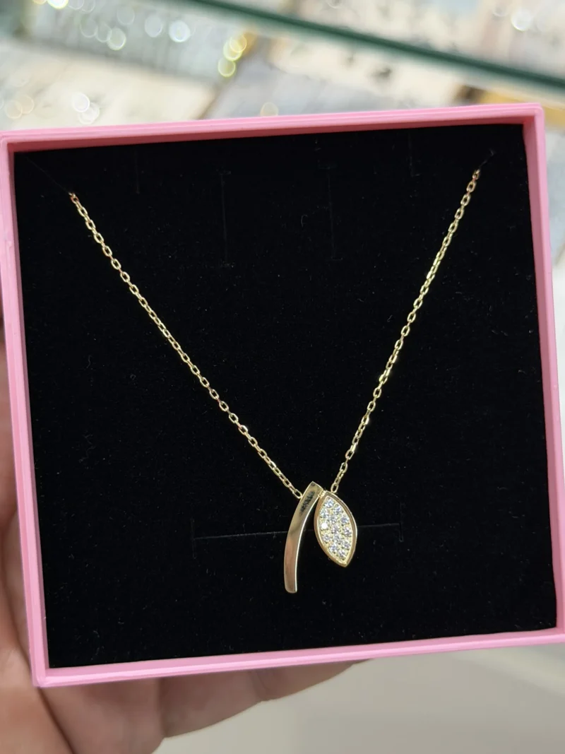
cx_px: 282
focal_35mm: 48
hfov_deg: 30.3
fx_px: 1045
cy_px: 377
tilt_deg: -46.8
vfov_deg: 39.7
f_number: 1.78
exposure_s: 1/216
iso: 64
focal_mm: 6.76
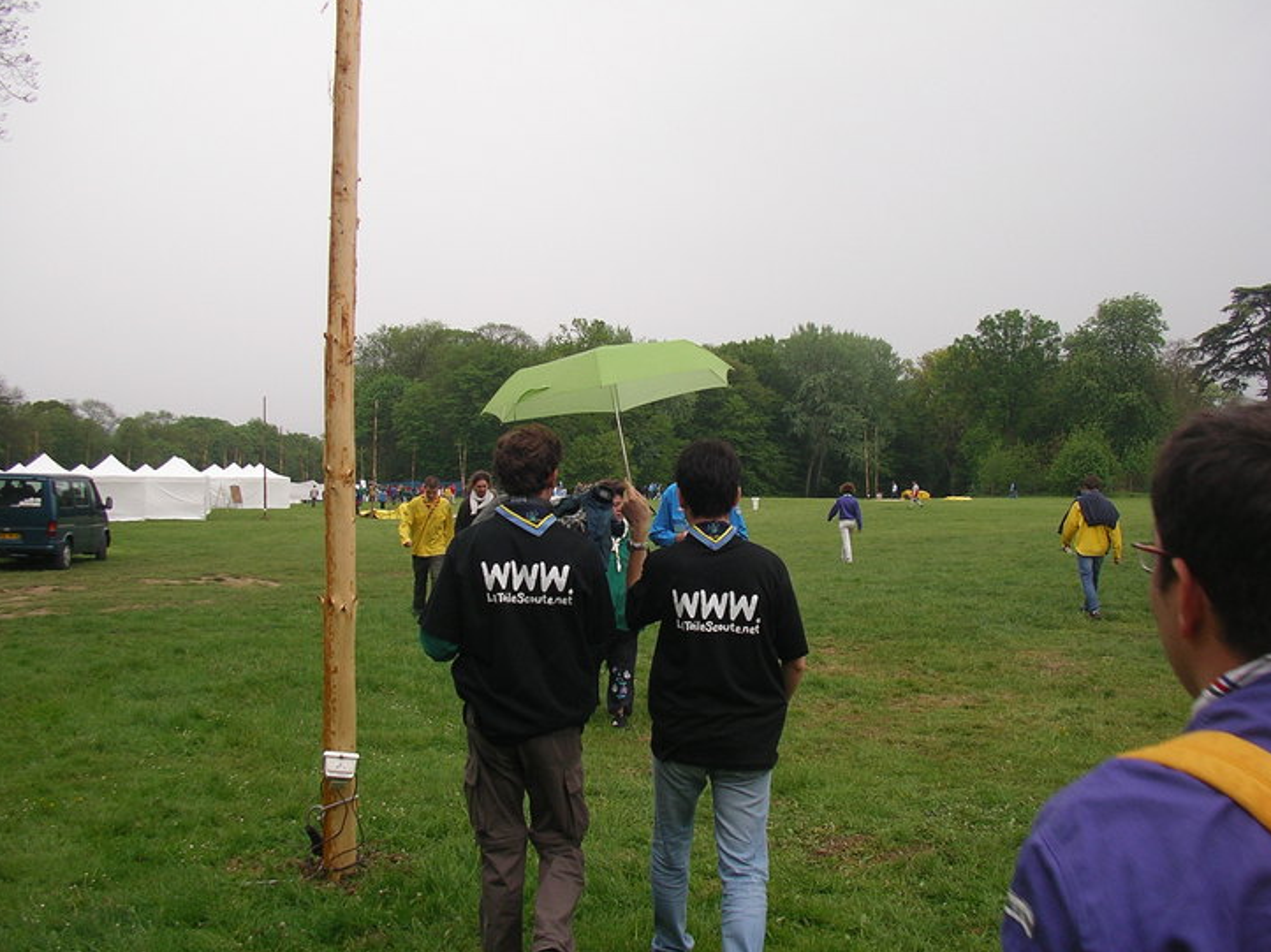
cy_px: 494
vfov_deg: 35.1
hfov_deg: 45.7
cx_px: 694
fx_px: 1505
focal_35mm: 41
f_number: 2.8
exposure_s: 1/160
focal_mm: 5.7
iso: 50
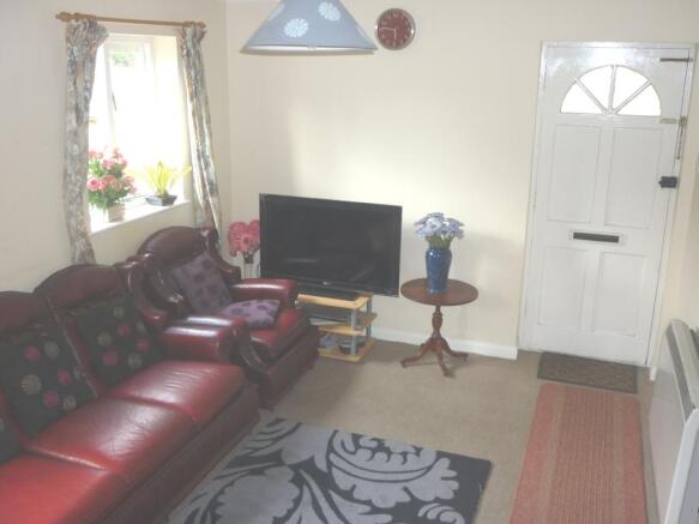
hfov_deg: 55.4
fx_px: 666
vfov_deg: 42.9
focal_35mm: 33
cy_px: 262
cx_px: 350
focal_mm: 5.5
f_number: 2.8
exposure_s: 1/30
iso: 100
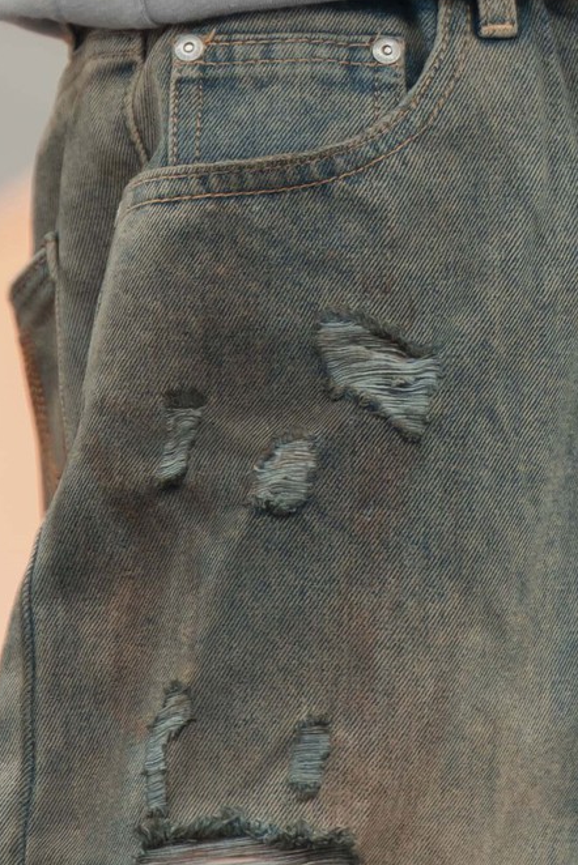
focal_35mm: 770
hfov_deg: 1.8
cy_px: -561
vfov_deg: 2.7
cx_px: 339
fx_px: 18523
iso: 500
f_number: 2.8
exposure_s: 1/250
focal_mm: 170
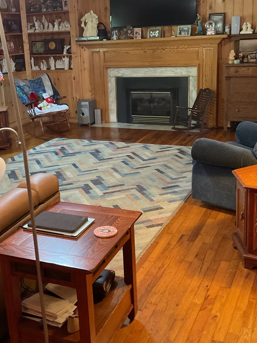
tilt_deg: -13.5
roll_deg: +2.8
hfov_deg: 31.3
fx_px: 456
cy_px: 145
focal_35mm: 46
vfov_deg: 41.1
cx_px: 86
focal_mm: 3
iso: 250
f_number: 1.8
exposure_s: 1/40
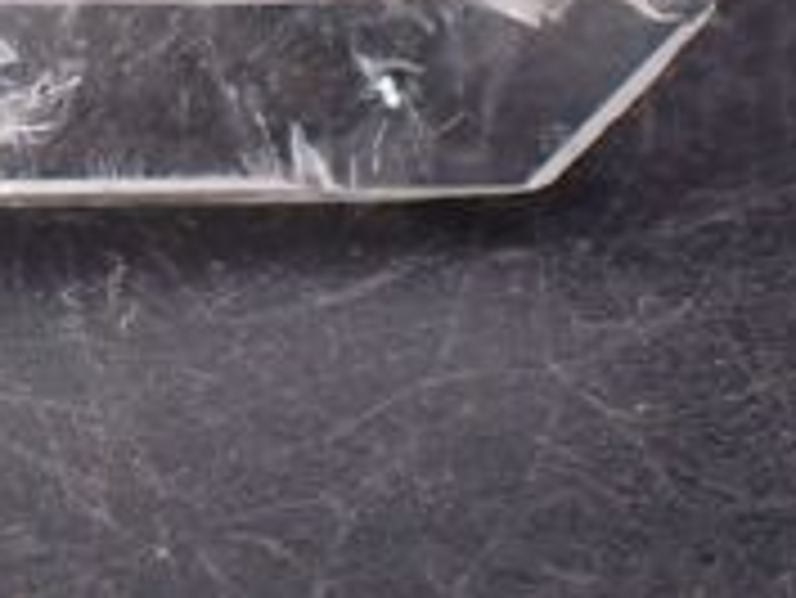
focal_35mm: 271
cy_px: -193
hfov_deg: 7.2
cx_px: -184
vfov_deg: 5.5
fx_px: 6236
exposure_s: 1/400
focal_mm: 18
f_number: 4.9
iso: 320
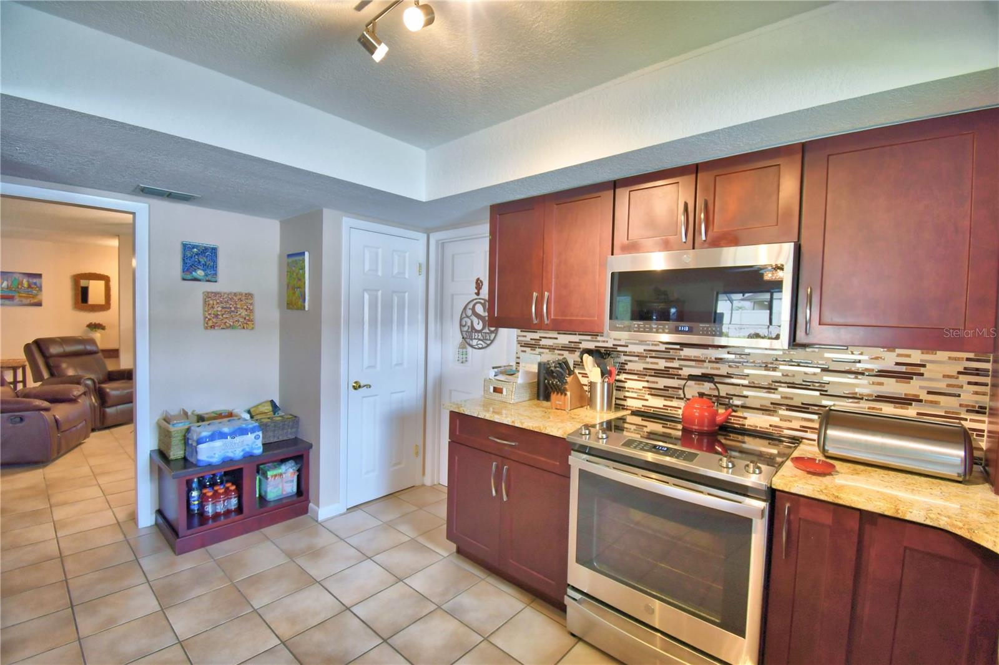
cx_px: 500
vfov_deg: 77.3
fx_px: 416
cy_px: 332
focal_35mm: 15
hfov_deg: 100.4
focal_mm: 10
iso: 400
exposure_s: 1/40
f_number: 4.5
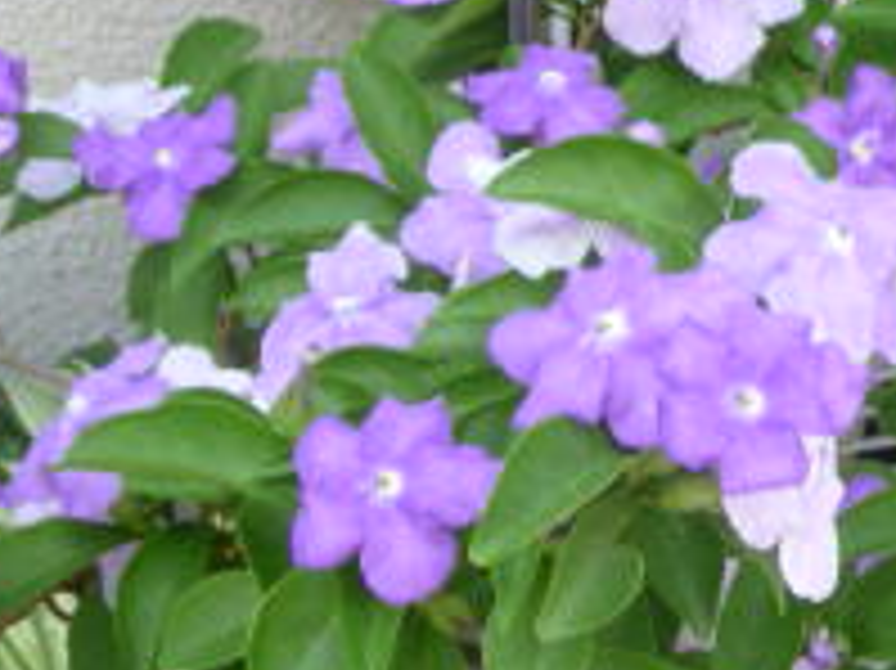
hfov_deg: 21.6
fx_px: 2328
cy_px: 724
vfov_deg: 16.0
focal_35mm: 90
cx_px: 648
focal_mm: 4.7
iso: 100
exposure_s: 1/80
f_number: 3.3
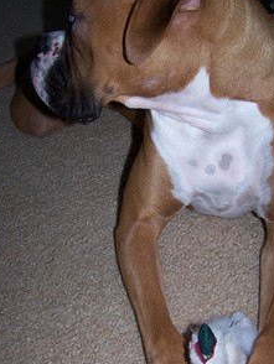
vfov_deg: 31.1
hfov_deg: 23.7
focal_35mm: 62
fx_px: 653
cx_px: 146
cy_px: 206
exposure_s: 1/60
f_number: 2.8
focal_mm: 6.3
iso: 80
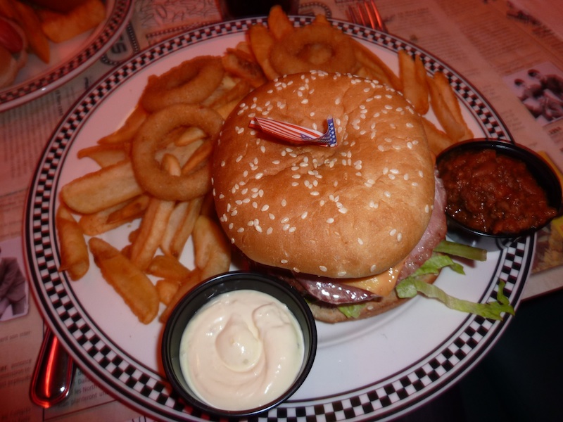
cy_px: 211
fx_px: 407
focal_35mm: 25
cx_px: 282
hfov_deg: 69.4
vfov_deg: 54.9
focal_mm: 4.5
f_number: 2.8
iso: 100
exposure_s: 1/30
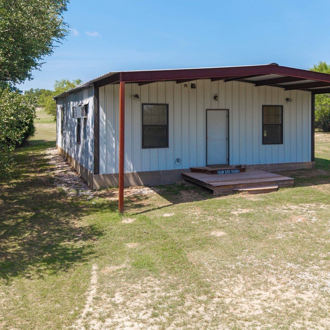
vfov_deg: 41.4
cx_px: 214
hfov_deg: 41.4
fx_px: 431
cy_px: 117
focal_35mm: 40
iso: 130
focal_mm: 8.67
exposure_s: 1/2500
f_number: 1.8
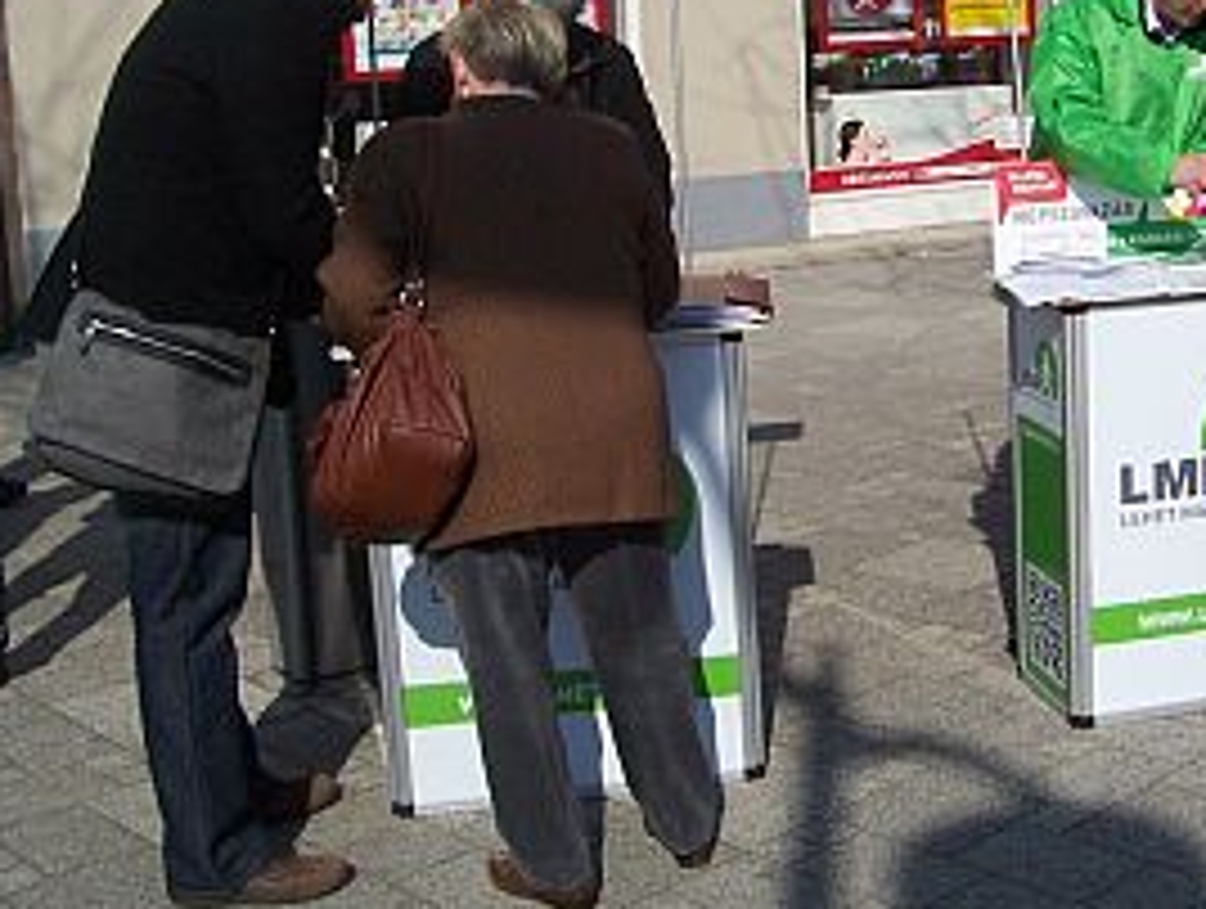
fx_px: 1989
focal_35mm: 57
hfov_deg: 33.1
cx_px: 900
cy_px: 266
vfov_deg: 25.5
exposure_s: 1/1000
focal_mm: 5.6
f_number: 5.6
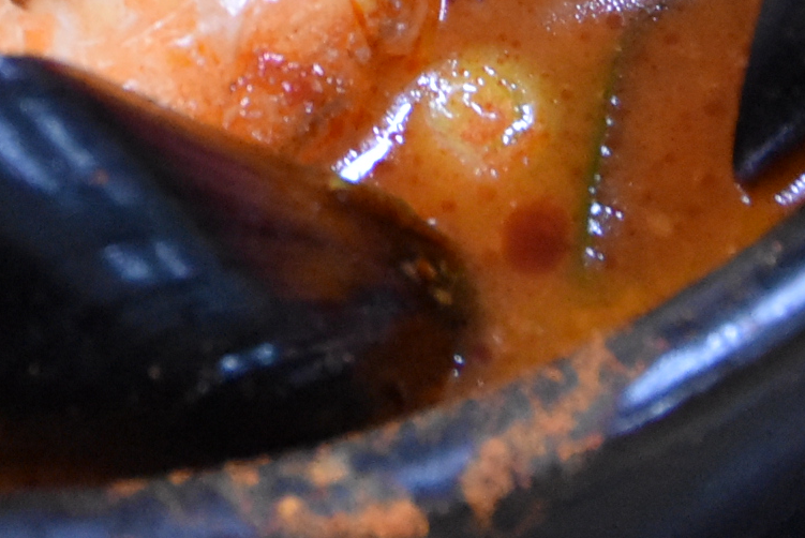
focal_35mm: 490
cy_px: -442
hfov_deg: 4.2
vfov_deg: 2.8
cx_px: 30
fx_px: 10965
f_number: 5
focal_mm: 82
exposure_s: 1/125
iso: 4500
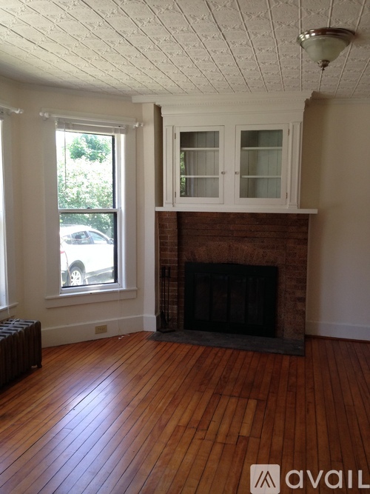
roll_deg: -0.2
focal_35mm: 33
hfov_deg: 42.9
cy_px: 247
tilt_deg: -6.8
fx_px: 470
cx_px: 185
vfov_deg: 55.4
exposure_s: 1/120
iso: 80
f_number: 2.4
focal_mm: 4.12
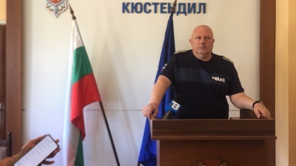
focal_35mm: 37
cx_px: 150
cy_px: 63
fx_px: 290
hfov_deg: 54.0
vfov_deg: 31.8
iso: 40
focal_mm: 4.15
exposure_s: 1/17
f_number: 2.2
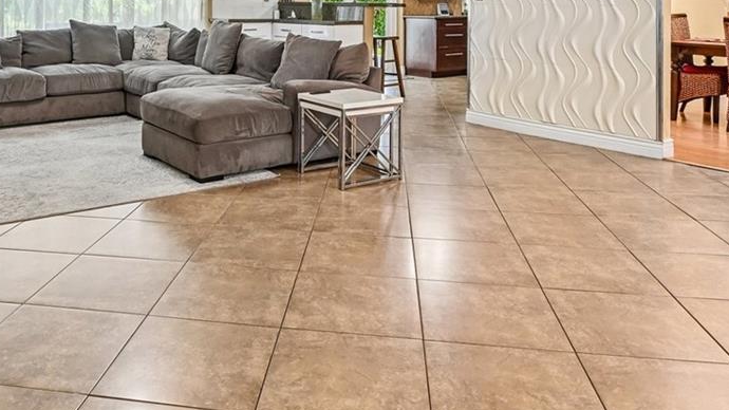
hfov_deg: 57.4
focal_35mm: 34
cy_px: -2
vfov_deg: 31.9
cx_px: 279
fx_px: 657
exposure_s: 1/13
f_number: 7.1
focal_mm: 14
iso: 200
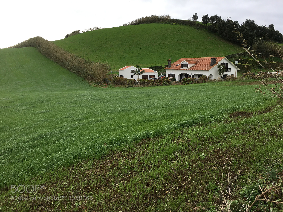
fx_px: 237
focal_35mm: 29
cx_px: 142
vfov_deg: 48.2
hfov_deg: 61.7
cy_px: 106
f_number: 2.2
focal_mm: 4.15
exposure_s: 1/496
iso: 25
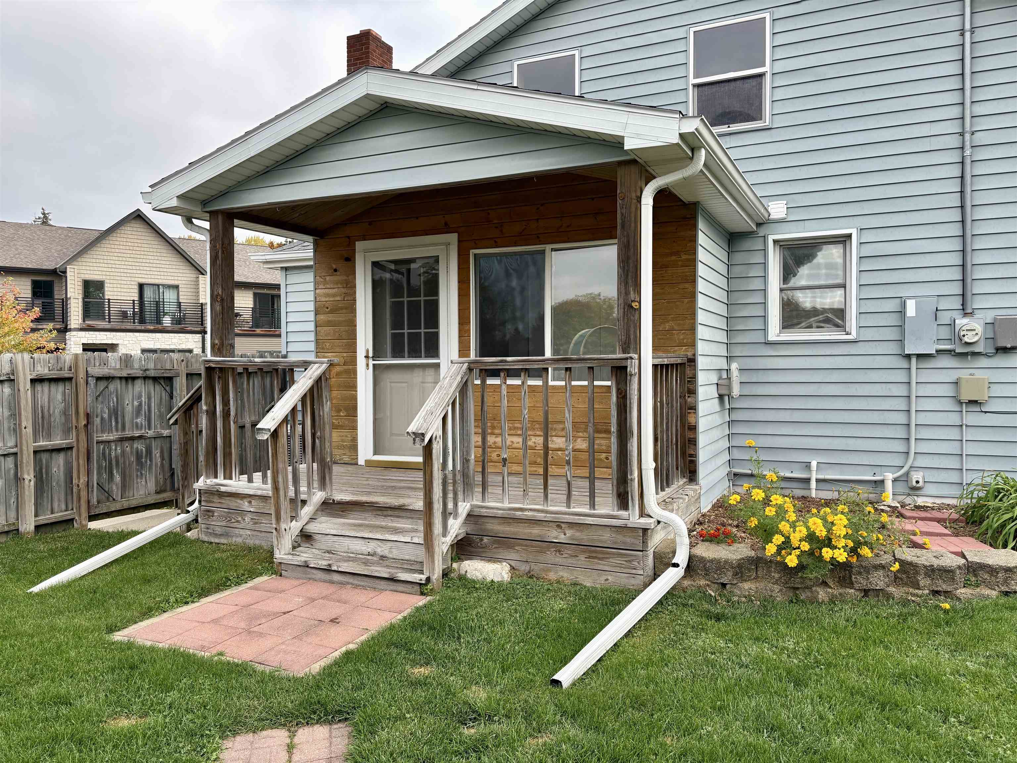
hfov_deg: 67.3
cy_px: 382
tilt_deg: -0.2
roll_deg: +0.8
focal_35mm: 26
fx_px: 764
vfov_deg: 53.1
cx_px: 508
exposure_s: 1/1175
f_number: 1.6
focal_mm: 5.96
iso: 64
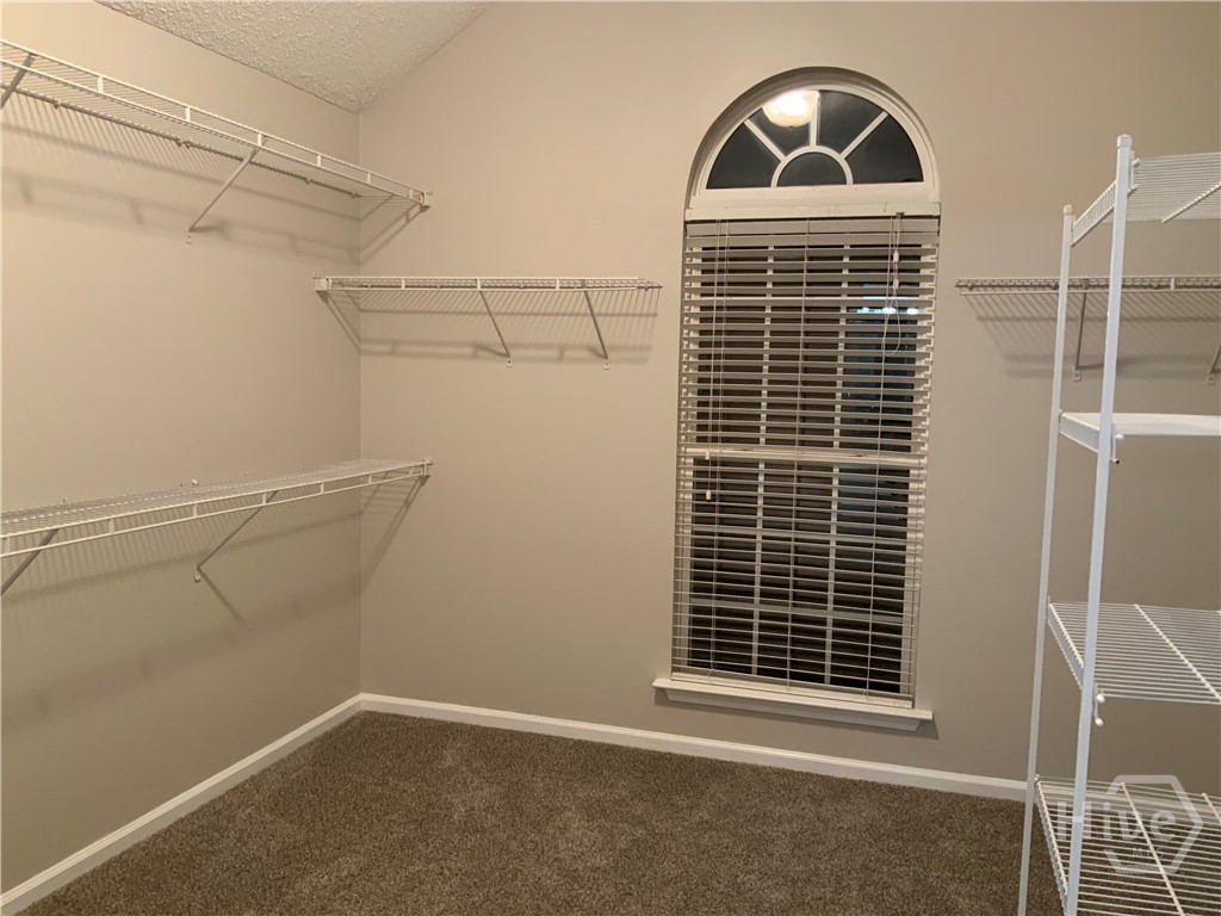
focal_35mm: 29
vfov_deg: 48.2
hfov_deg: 61.7
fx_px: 1023
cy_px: 458
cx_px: 610
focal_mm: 3
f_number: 1.8
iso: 160
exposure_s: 1/60
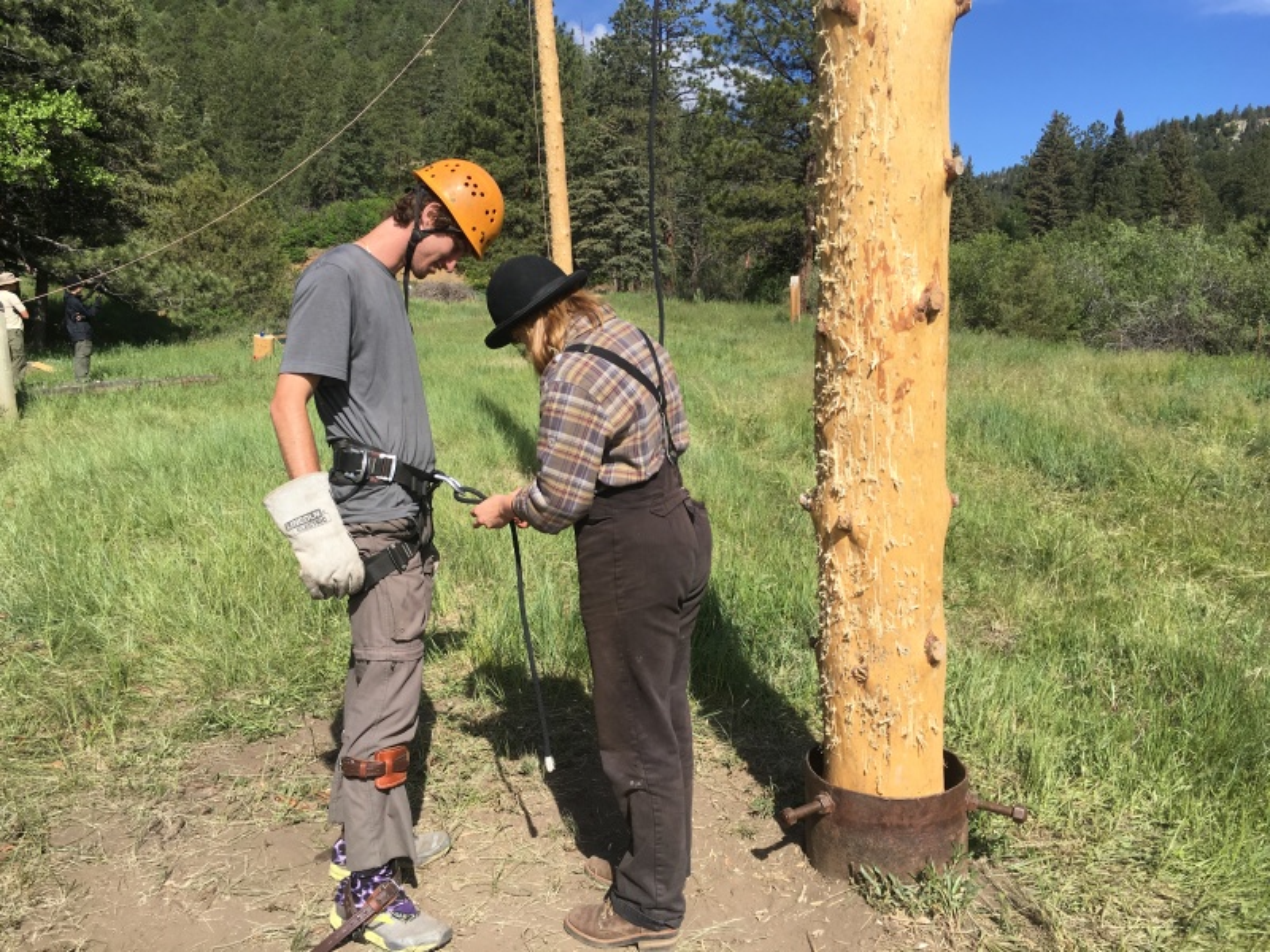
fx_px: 1064
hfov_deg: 61.7
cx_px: 635
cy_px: 476
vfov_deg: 48.2
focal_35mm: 29
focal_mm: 4.15
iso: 25
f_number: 2.2
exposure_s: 1/1261
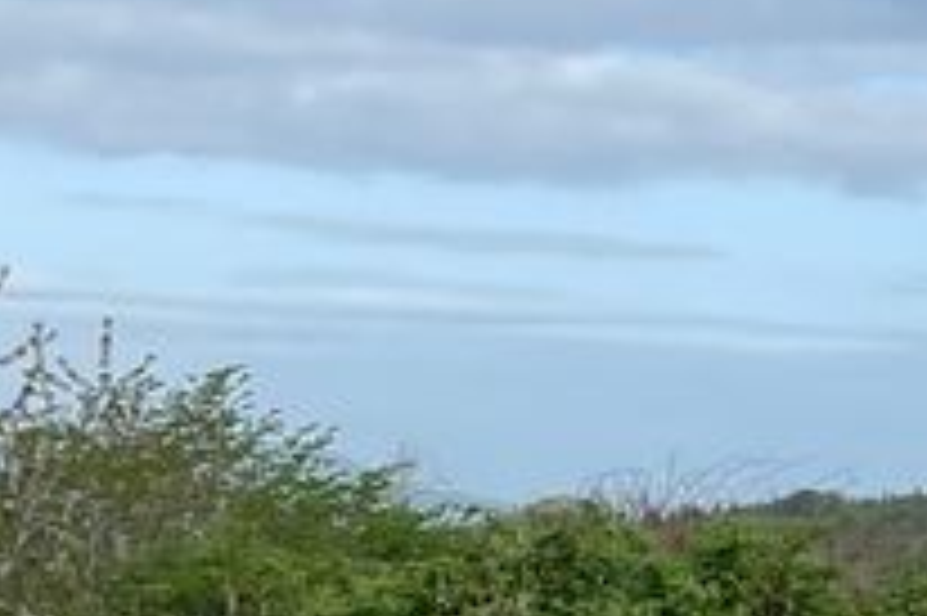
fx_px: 3756
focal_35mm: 146
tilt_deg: -1.8
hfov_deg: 13.0
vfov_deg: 9.3
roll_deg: -0.3
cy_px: 650
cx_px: 1552
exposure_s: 1/2564
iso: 32
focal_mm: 4.2
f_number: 1.6
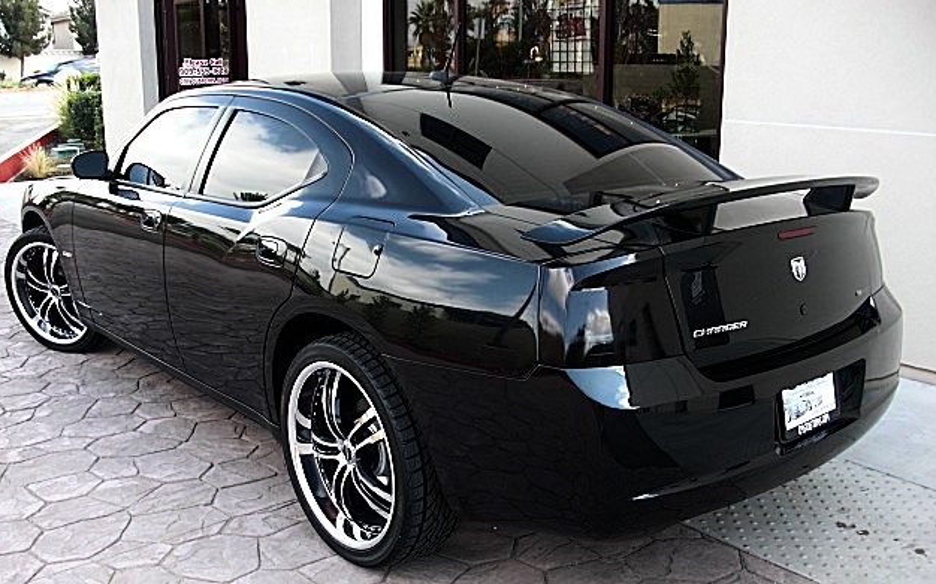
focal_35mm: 39
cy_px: 345
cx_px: 461
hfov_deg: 50.4
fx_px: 995
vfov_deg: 32.7
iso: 50
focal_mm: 6.3
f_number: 2.8
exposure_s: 1/100
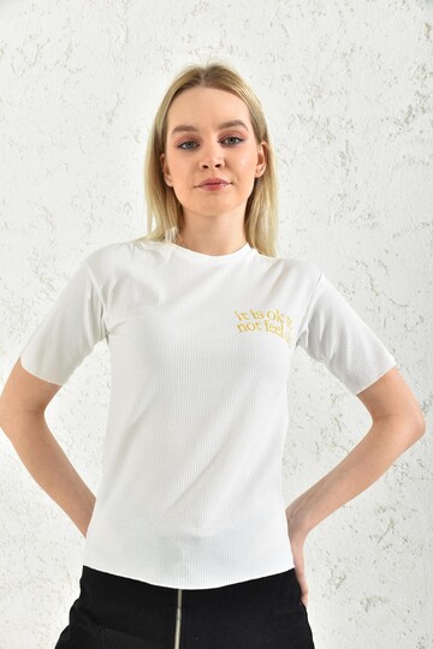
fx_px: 649
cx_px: 216
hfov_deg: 36.9
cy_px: 324
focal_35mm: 36
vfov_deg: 53.1
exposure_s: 1/160
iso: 100
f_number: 7.1
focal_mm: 36
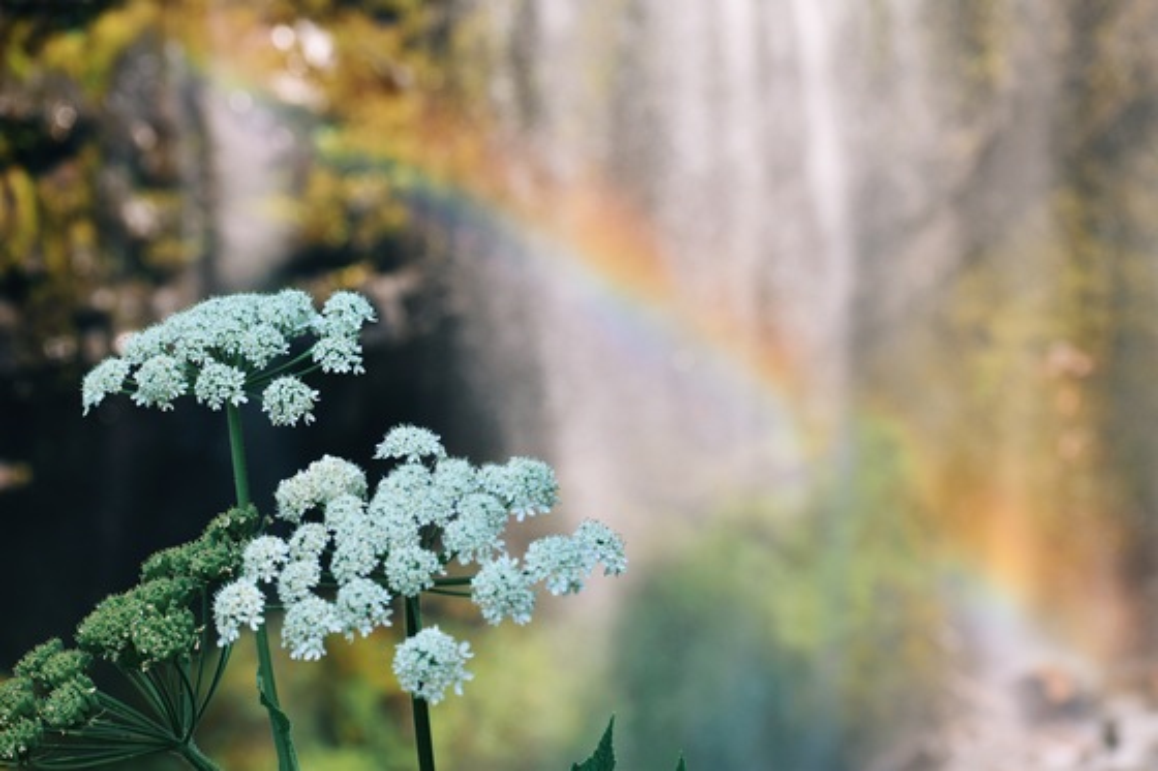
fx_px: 3473
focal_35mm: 108
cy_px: 386
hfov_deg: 18.9
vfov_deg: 12.7
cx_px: 579
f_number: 5.6
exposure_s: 1/500
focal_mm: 72
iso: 200
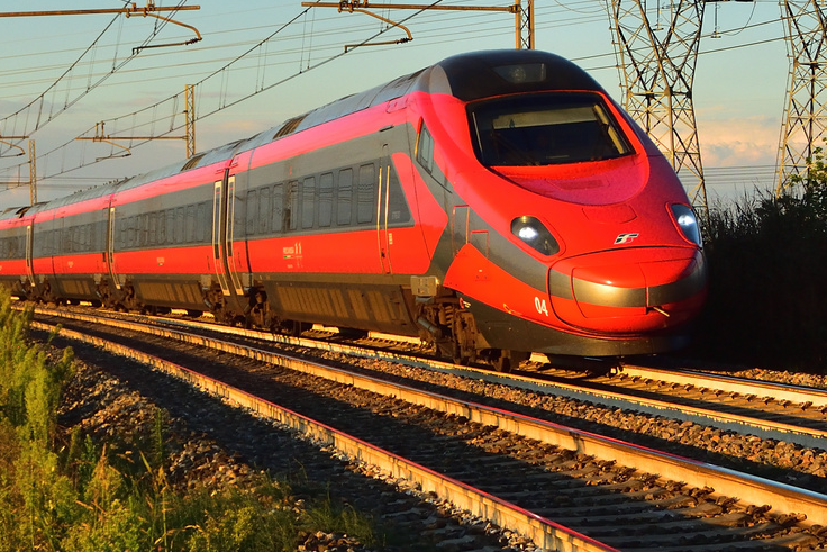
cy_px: 132
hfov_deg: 16.6
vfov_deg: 11.3
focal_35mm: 121
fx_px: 2787
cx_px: 40
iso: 400
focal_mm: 31
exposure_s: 1/640
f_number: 7.1
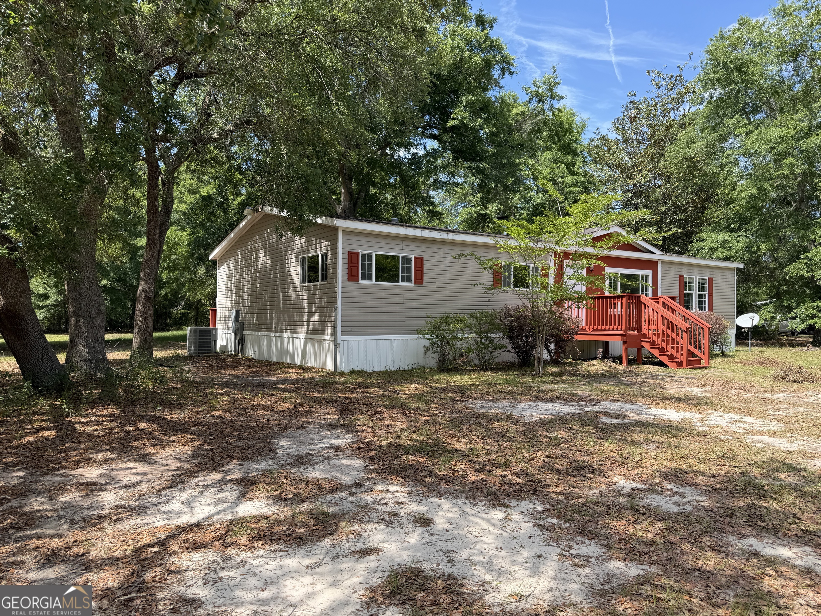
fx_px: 569
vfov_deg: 56.8
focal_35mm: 24
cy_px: 308
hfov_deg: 71.6
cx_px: 410
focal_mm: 6.76
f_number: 1.78
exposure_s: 1/1689
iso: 80
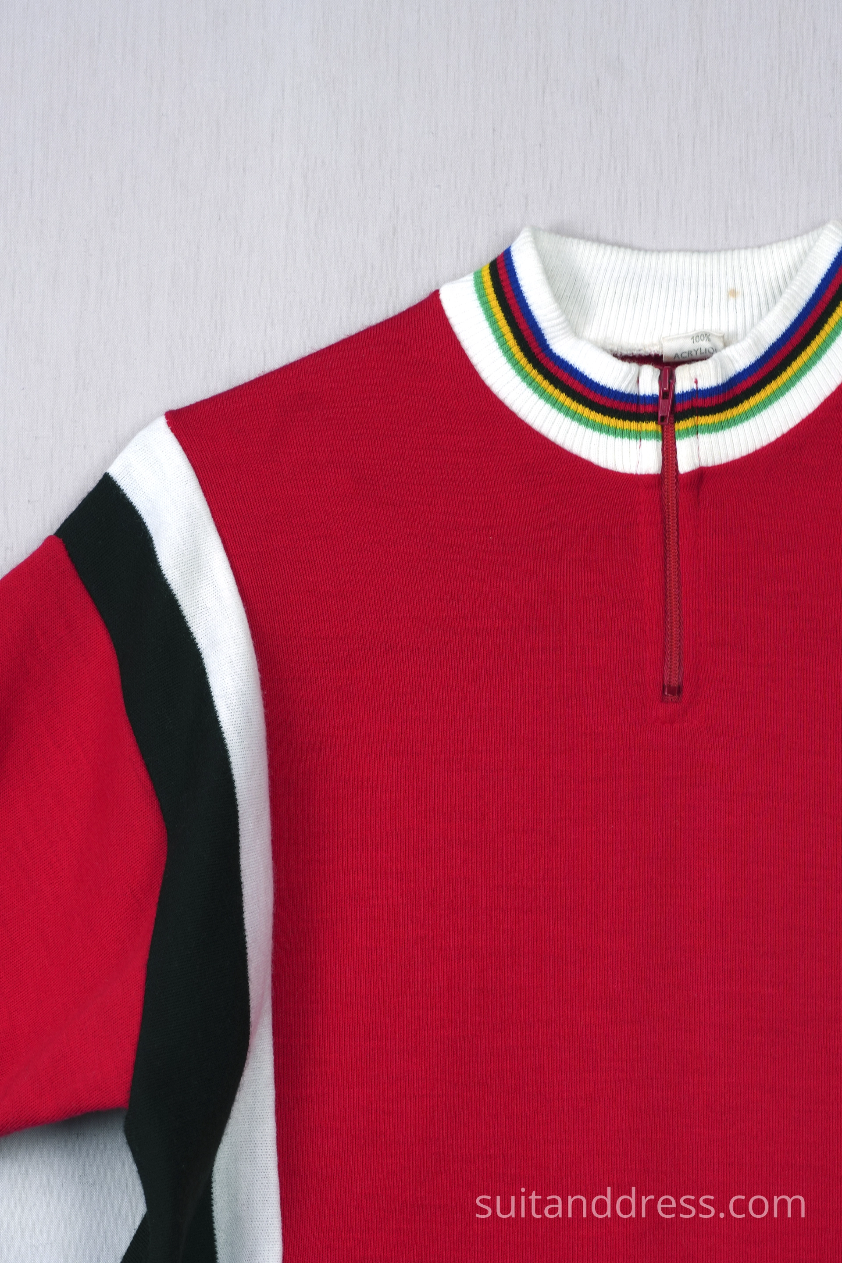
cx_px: 421
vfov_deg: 16.5
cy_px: 632
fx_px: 4368
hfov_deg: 11.0
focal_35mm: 124
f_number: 9
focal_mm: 83
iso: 320
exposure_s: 1/50
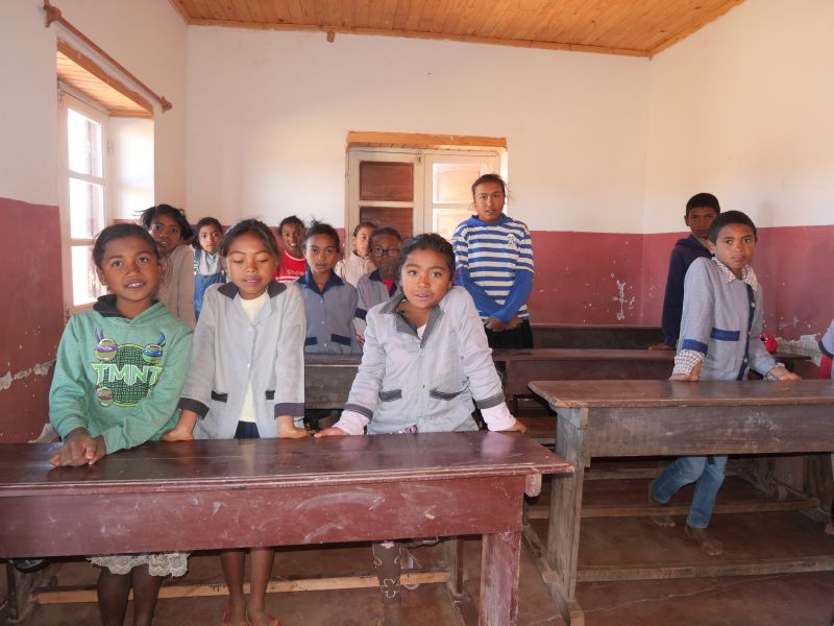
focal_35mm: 24
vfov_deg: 56.8
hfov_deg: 71.6
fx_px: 578
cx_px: 417
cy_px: 313
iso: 500
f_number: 3.5
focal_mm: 12
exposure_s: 1/50
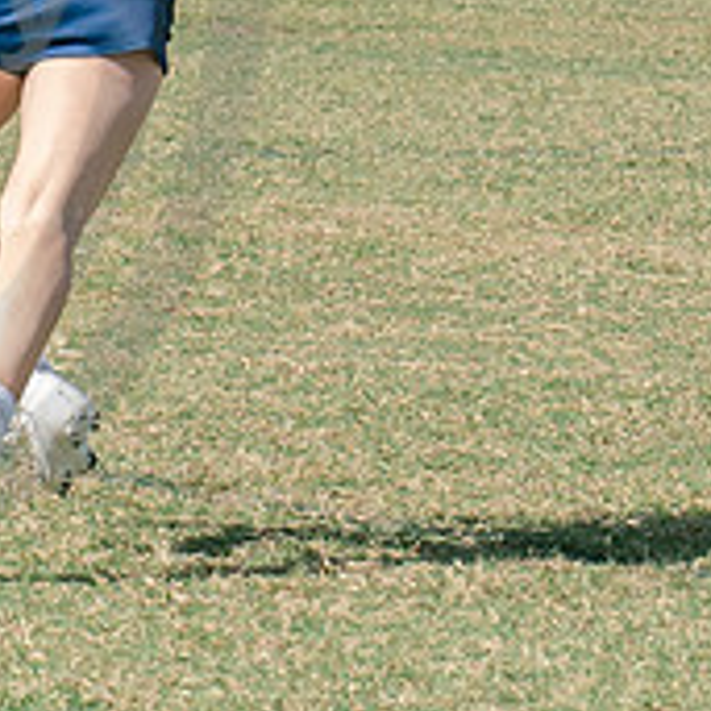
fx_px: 13083
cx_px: -515
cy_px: -31
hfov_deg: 3.1
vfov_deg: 3.1
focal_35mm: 563
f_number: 5.6
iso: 250
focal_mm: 70
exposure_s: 1/1000
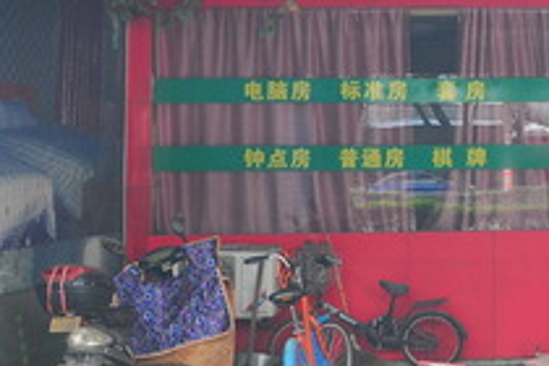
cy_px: 125
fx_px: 1098
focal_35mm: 72
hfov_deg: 25.1
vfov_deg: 18.9
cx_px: 667
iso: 400
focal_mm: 14
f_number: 5
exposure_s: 1/100
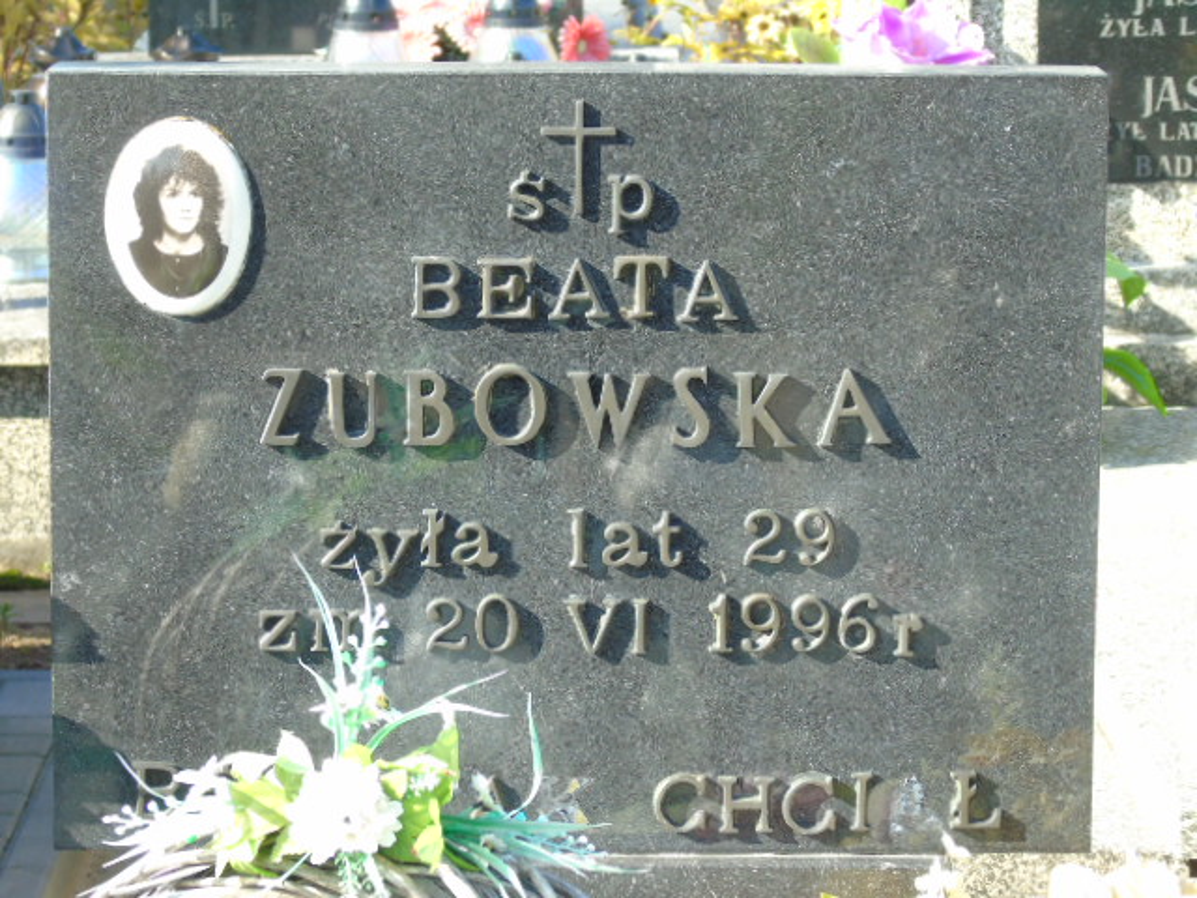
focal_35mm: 142
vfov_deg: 10.4
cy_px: 449
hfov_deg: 13.9
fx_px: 4910
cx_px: 598
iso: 160
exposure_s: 1/125
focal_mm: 25
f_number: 4.7
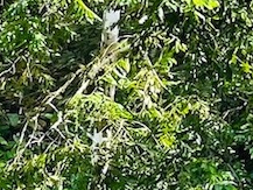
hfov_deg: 9.4
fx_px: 1404
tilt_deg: -0.8
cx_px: -309
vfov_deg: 7.5
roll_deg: -0.6
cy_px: 373
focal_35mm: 192
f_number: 1.6
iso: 32
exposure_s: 1/709
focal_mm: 5.1
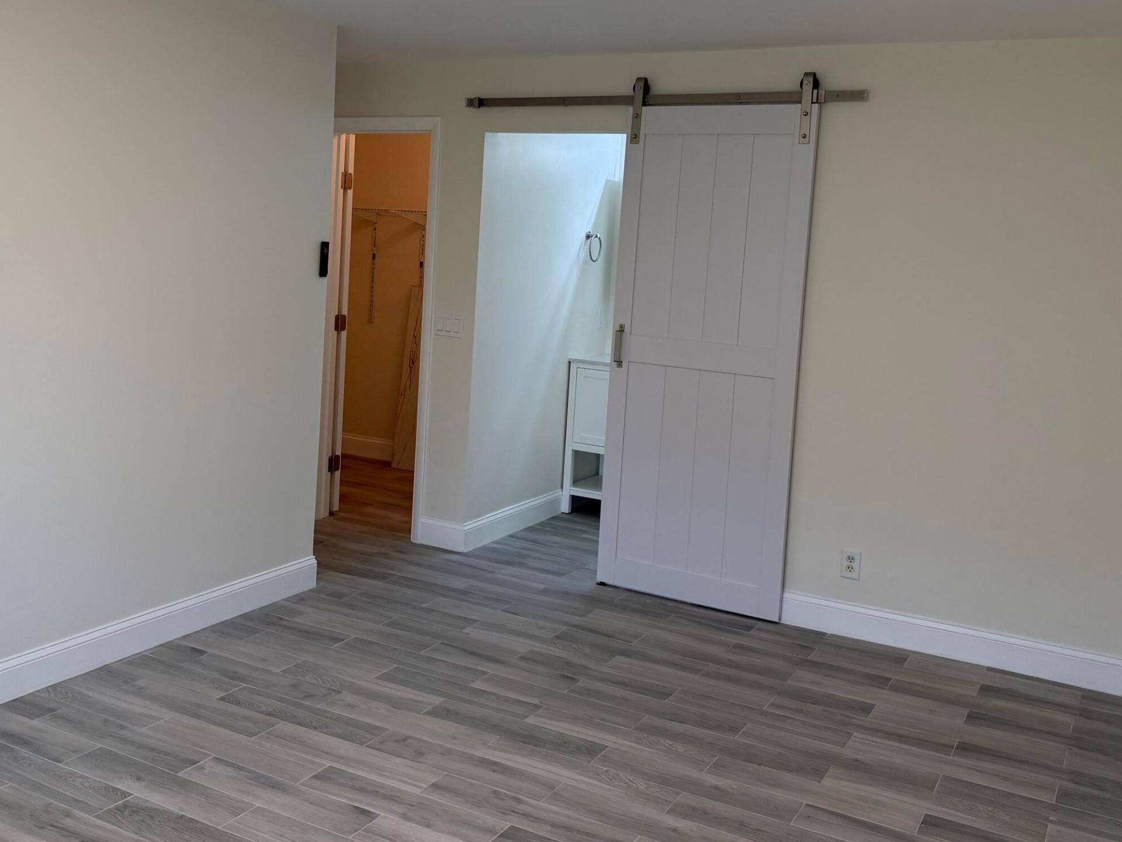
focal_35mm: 36
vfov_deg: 39.4
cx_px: 439
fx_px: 1167
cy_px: 308
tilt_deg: -3.2
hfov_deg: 51.0
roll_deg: -3.4
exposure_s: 1/251
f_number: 1.78
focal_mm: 6.76
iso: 200
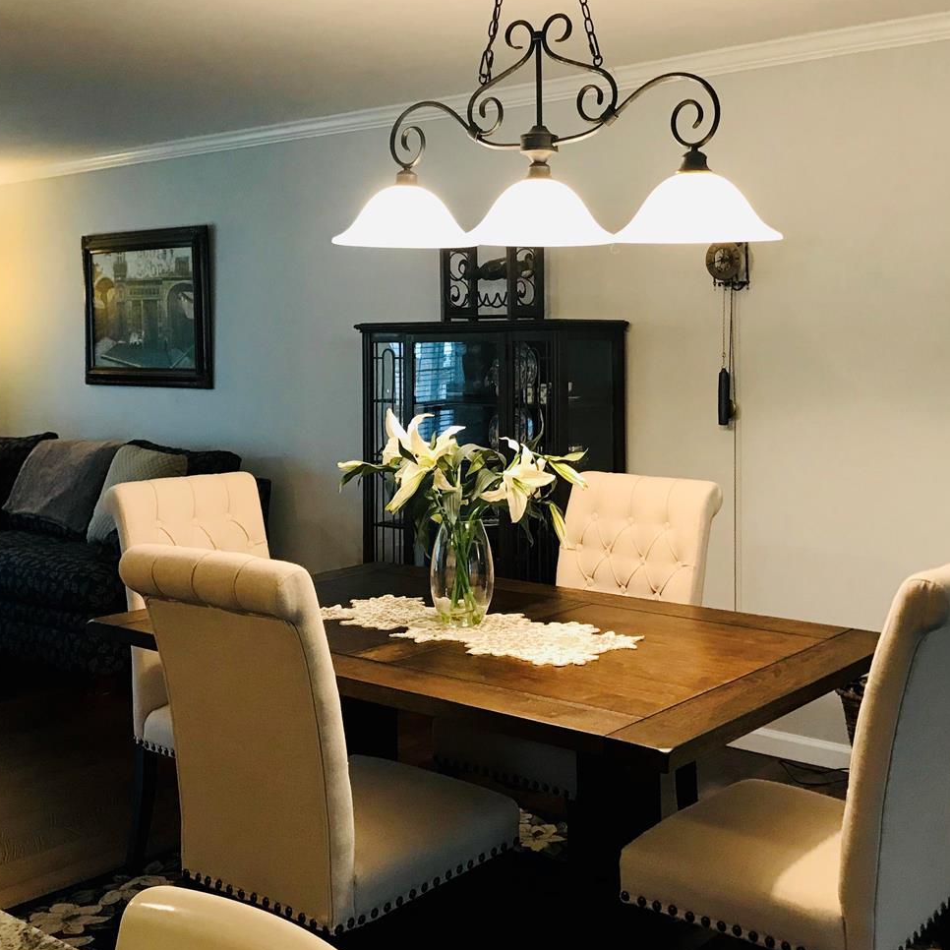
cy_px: 381
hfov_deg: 40.7
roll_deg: -0.3
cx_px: 583
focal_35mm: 41
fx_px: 1273
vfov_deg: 40.7
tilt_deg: -0.6
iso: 40
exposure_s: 1/15
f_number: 1.8
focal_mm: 3.99
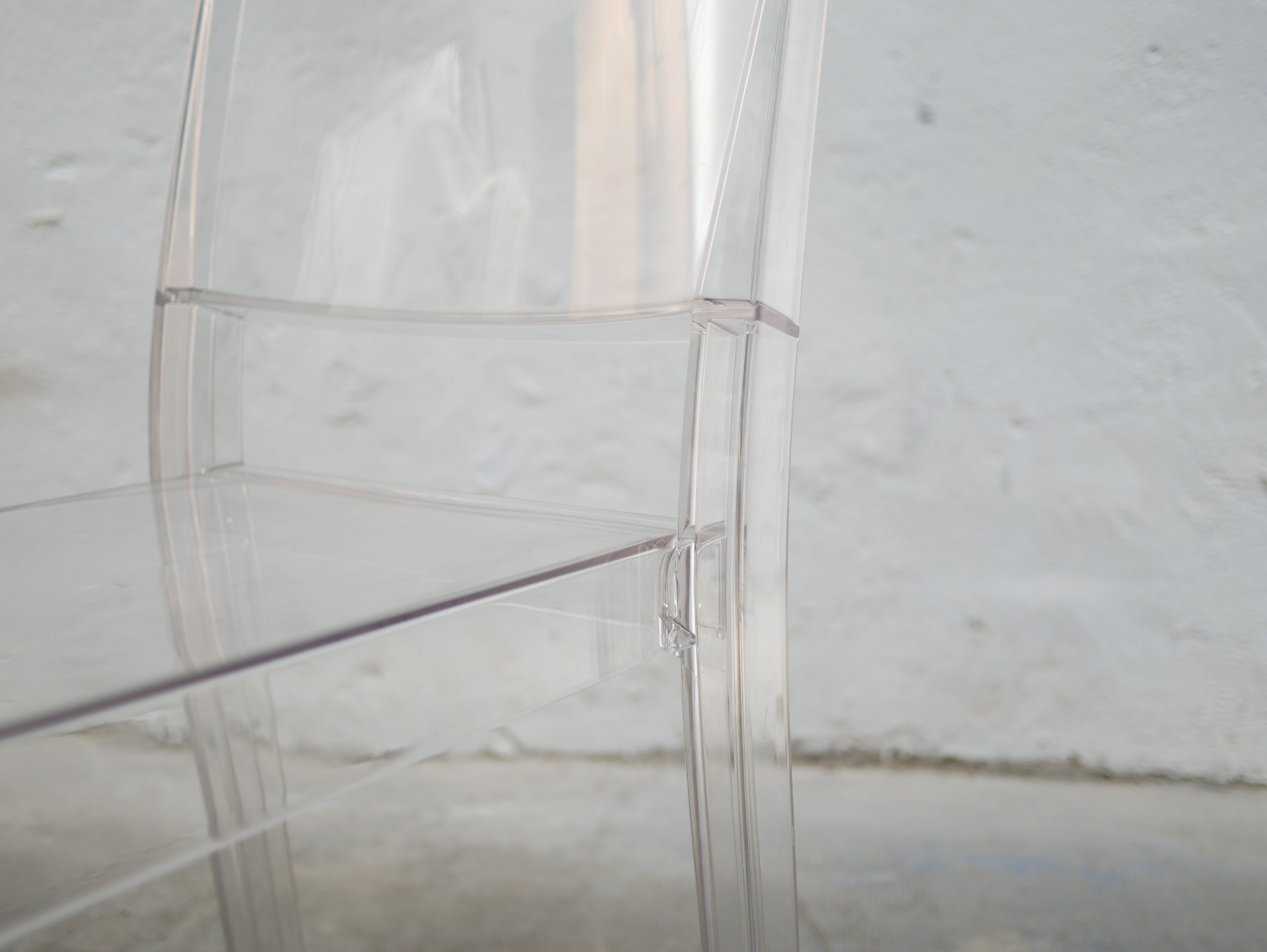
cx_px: 634
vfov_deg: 36.0
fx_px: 1465
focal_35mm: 40
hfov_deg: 46.8
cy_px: 476
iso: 200
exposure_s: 1/80
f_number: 1.7
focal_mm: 20
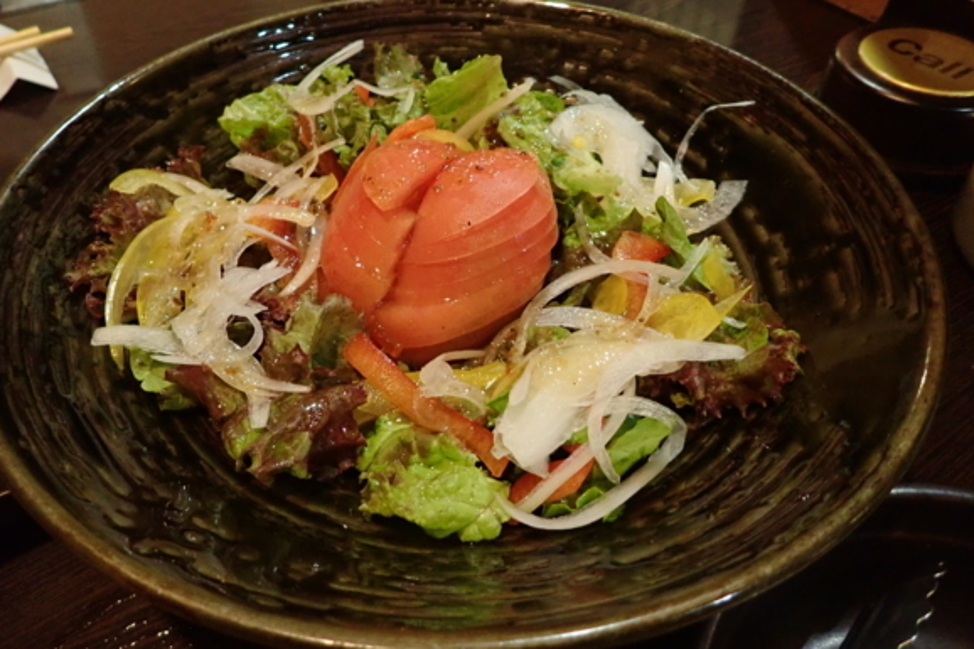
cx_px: 470
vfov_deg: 47.9
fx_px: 730
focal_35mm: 27
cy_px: 307
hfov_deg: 67.4
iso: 800
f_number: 2
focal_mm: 4.5
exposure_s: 1/25
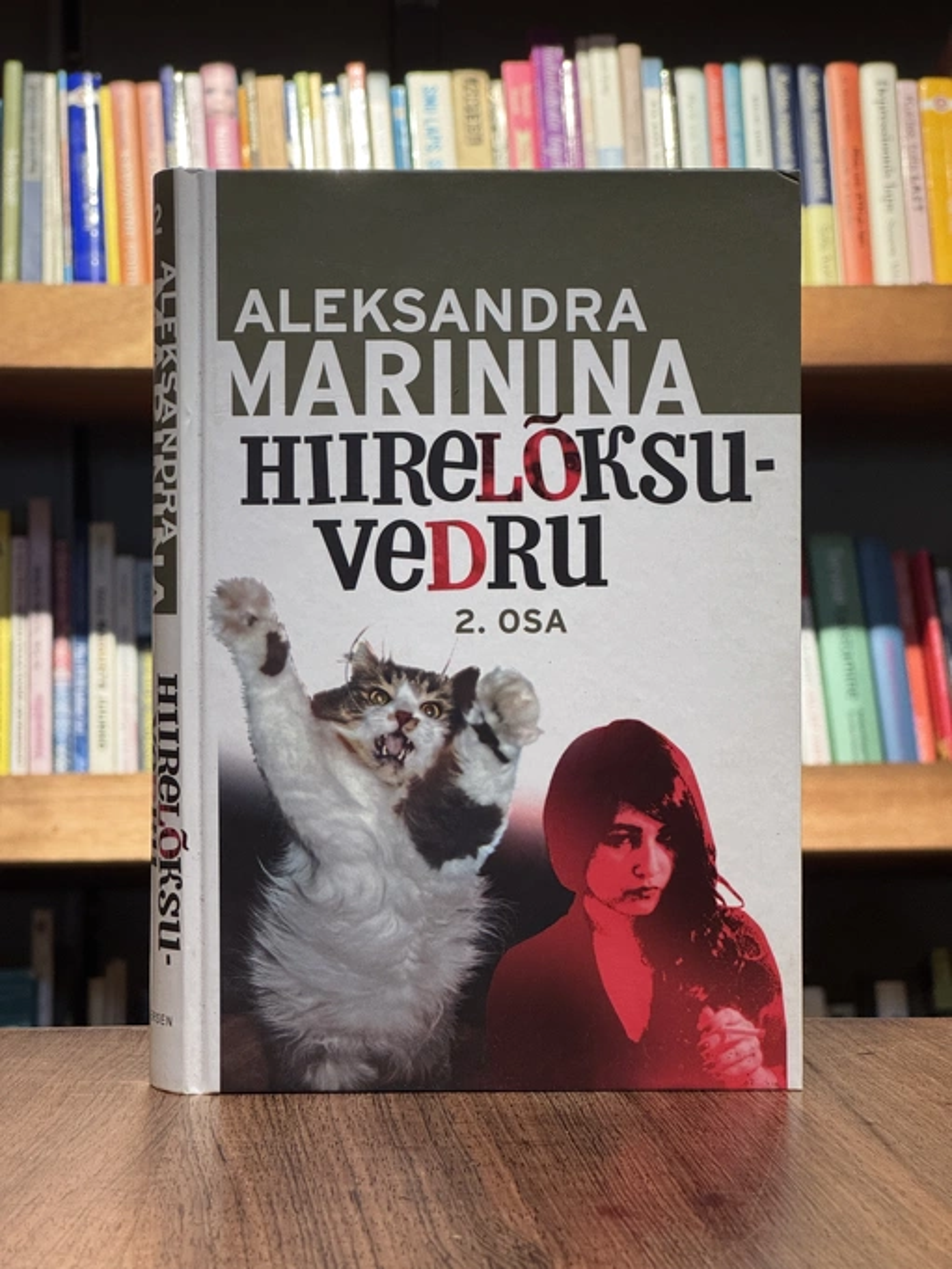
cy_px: 634
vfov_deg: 25.3
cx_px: 476
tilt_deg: +0.9
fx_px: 2823
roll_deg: +0.3
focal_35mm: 77
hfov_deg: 19.1
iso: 400
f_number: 2.8
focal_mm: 9
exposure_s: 1/60
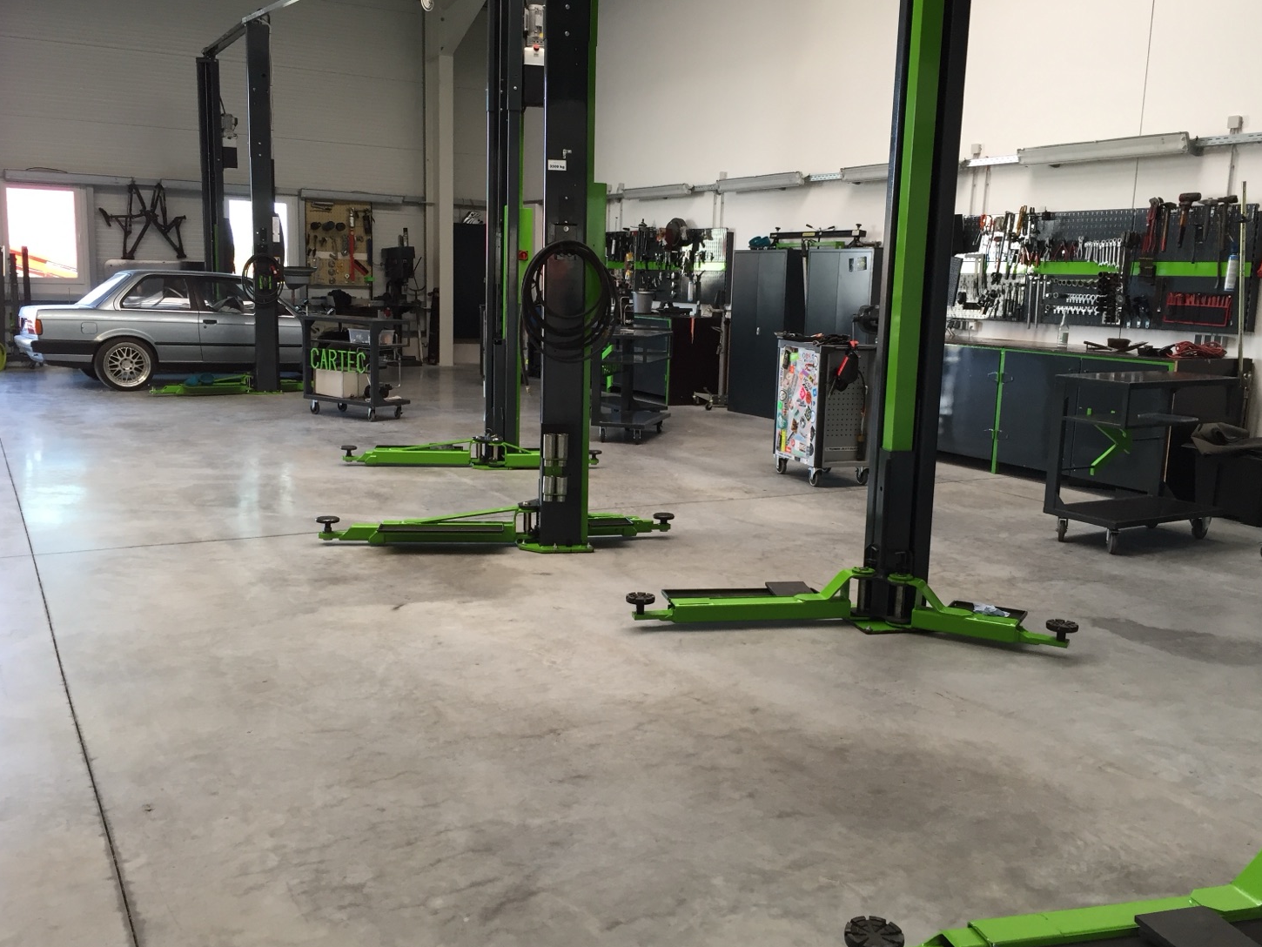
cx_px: 637
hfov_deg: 56.8
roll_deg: -1.2
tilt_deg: -7.8
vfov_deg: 44.2
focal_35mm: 32
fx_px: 1167
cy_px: 480
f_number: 2.2
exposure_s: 1/33
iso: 32
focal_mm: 4.15
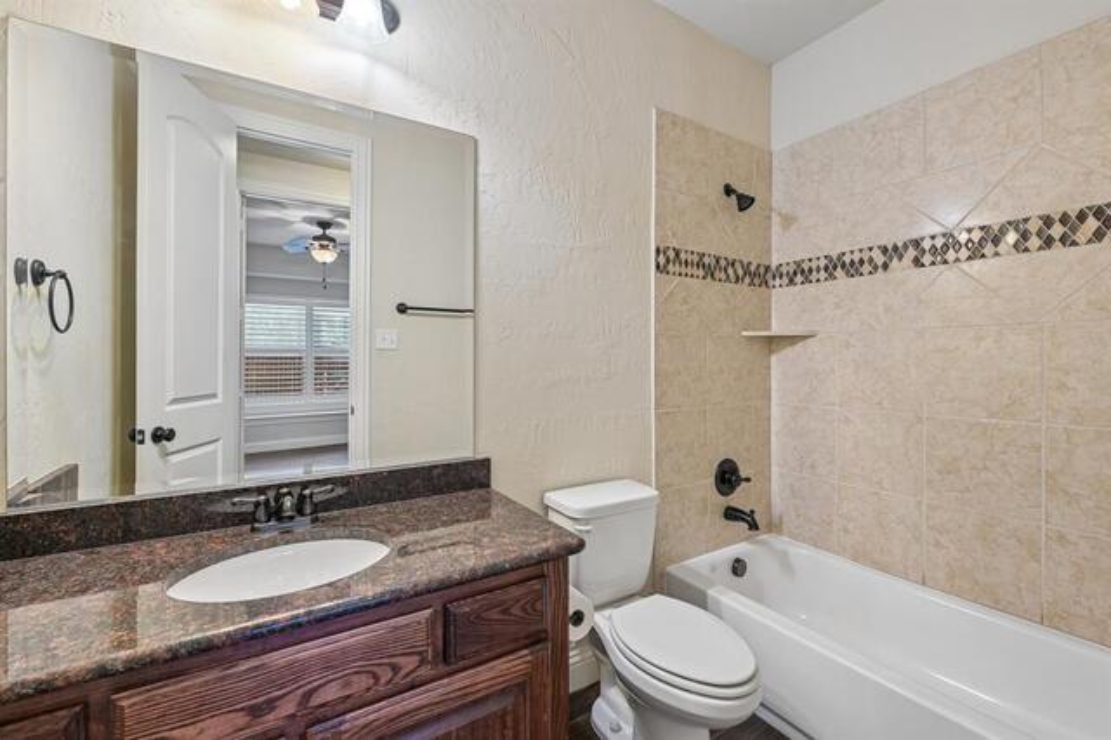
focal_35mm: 15
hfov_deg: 100.4
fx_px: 463
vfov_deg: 77.3
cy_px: 370
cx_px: 556
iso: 400
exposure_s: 1/8
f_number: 8
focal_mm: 15
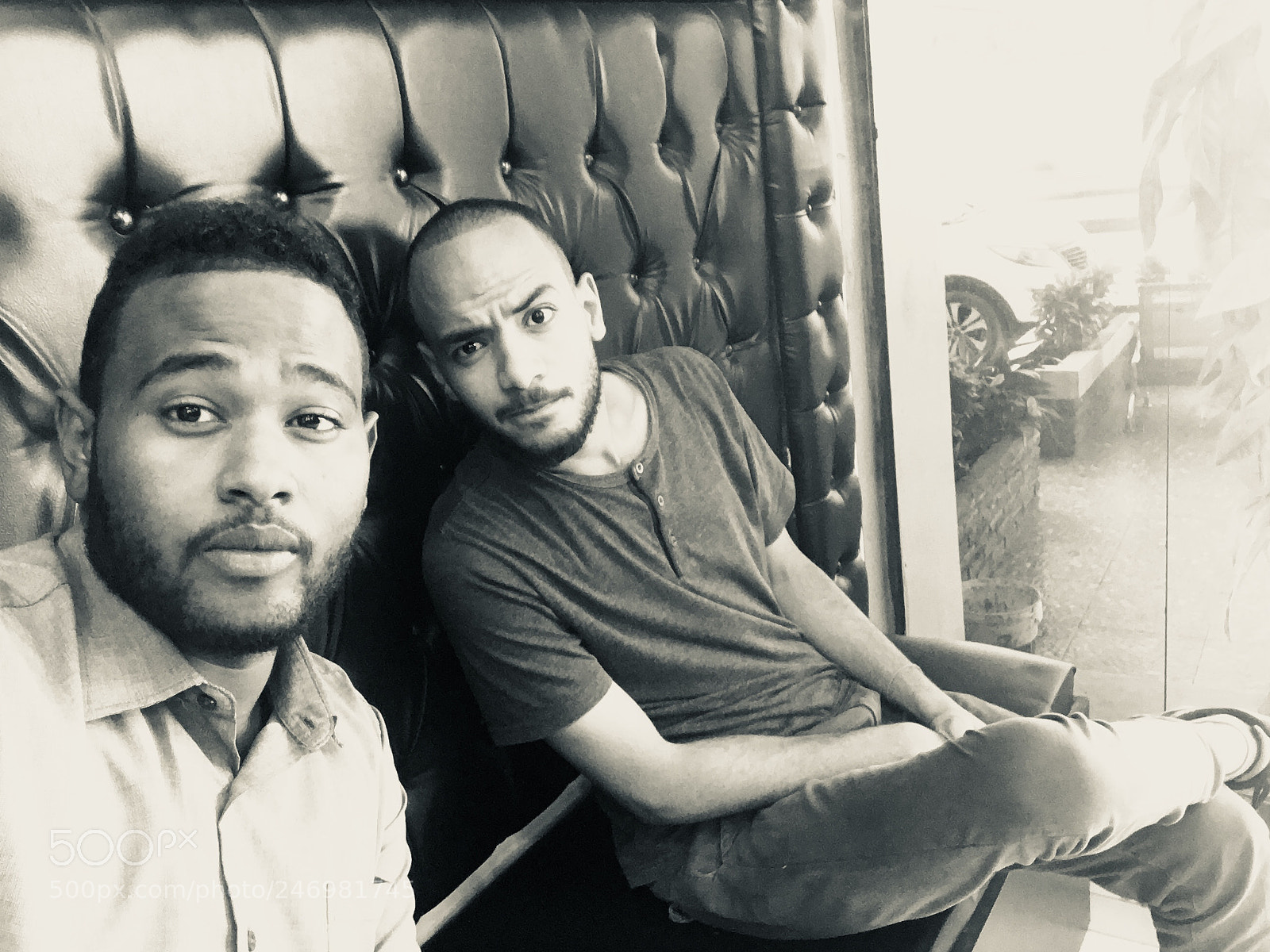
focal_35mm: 31
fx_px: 1137
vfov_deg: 45.4
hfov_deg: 58.4
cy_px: 476
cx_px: 635
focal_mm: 2.65
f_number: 2.2
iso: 125
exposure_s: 1/17
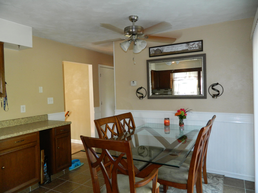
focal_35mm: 25
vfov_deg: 54.9
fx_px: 186
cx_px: 129
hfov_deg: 69.4
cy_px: 96
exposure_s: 1/30
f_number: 3.1
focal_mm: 4.5
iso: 200
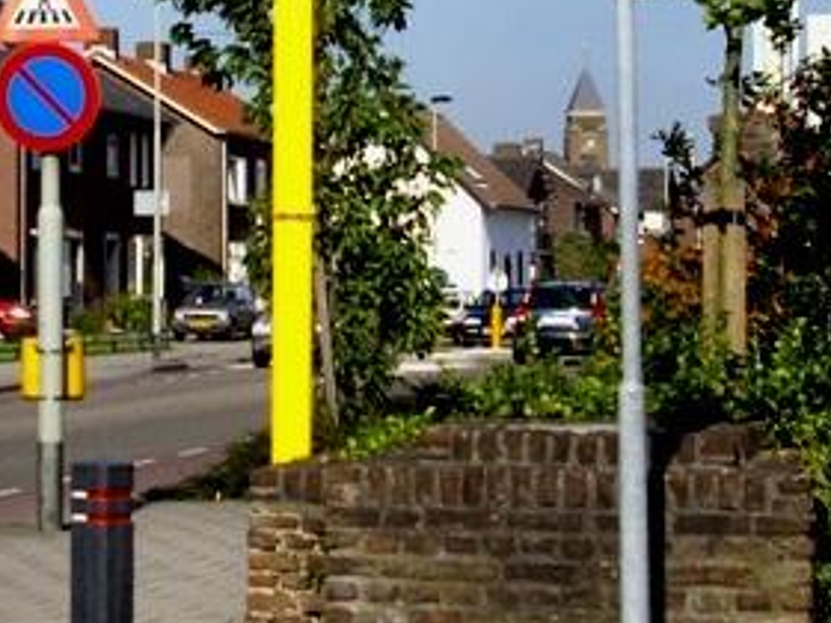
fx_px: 2089
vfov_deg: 16.9
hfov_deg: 21.5
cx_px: -59
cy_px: 175
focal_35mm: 87
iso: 64
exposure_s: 1/1000
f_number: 2.8
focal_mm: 7.9
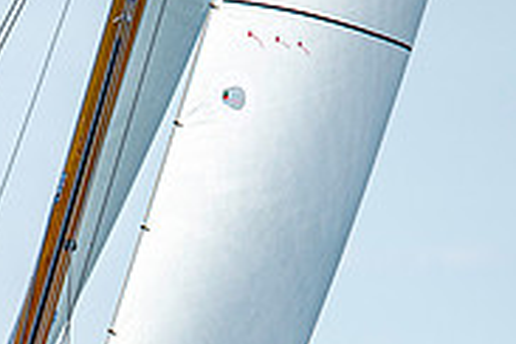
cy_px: 482
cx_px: 54
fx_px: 28105
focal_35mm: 1961
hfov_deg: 1.1
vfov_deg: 0.7
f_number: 5
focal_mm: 600
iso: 400
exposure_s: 1/2500
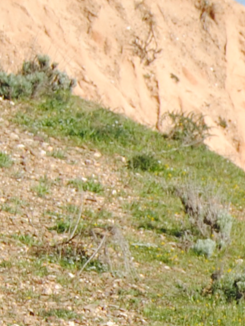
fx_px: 3699
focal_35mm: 392
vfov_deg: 5.0
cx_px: 729
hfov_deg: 3.7
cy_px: 361
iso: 100
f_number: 8
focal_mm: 46
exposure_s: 1/250
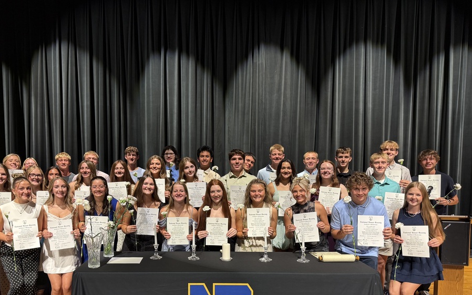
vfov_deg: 42.4
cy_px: 201
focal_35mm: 29
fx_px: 373
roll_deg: +0.2
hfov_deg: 64.4
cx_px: 206
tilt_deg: -4.5
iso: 200
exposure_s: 1/109
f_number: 1.78
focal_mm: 6.76
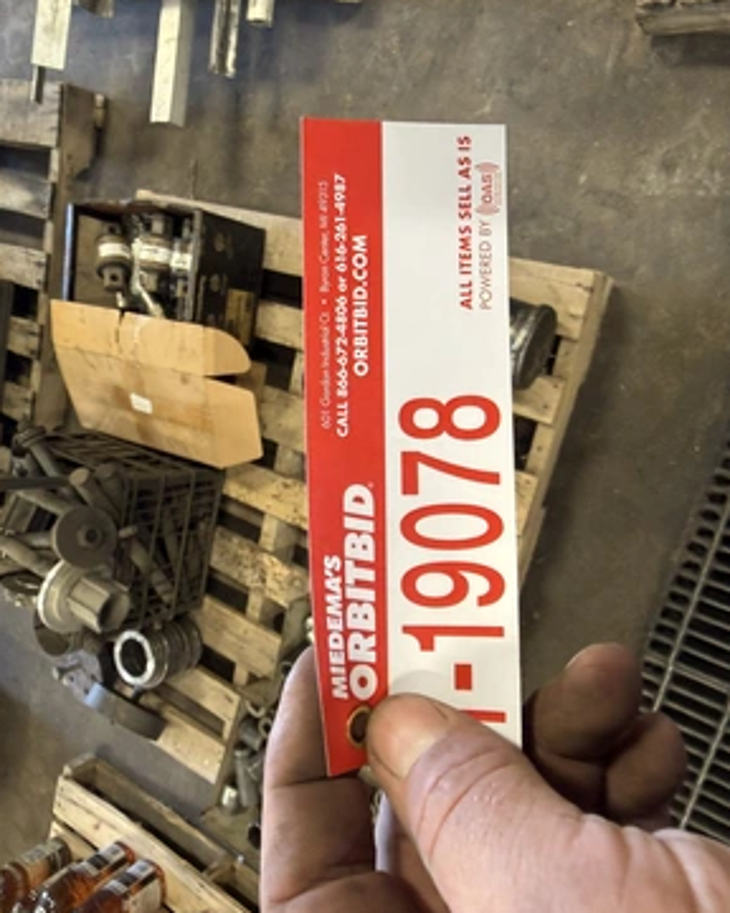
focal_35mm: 26
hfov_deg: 54.9
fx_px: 702
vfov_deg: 65.9
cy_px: 418
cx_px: 355
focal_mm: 2.22
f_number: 2.2
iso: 200
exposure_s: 1/60
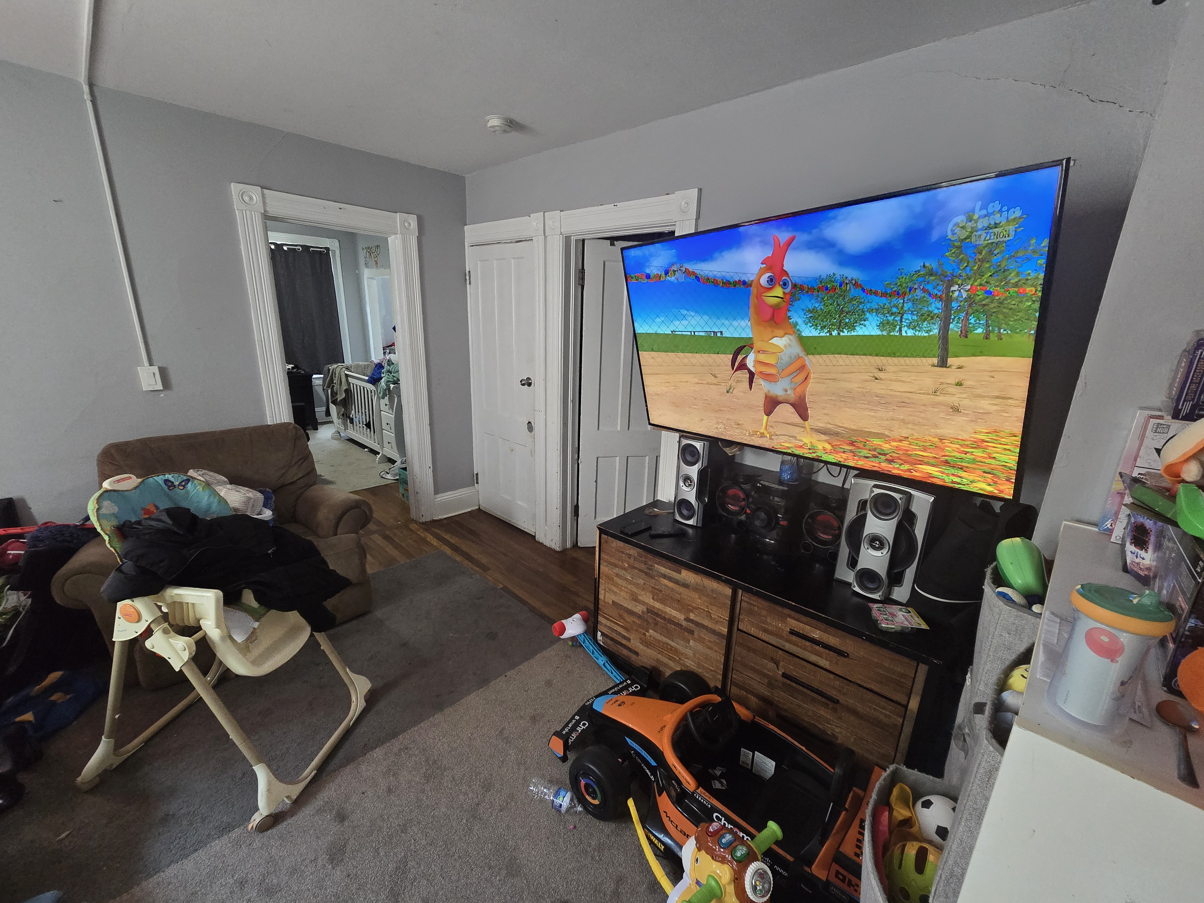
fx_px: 452
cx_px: 602
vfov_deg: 89.9
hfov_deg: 106.2
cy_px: 452
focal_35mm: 13
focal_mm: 2.2
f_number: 2.2
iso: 320
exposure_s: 1/60
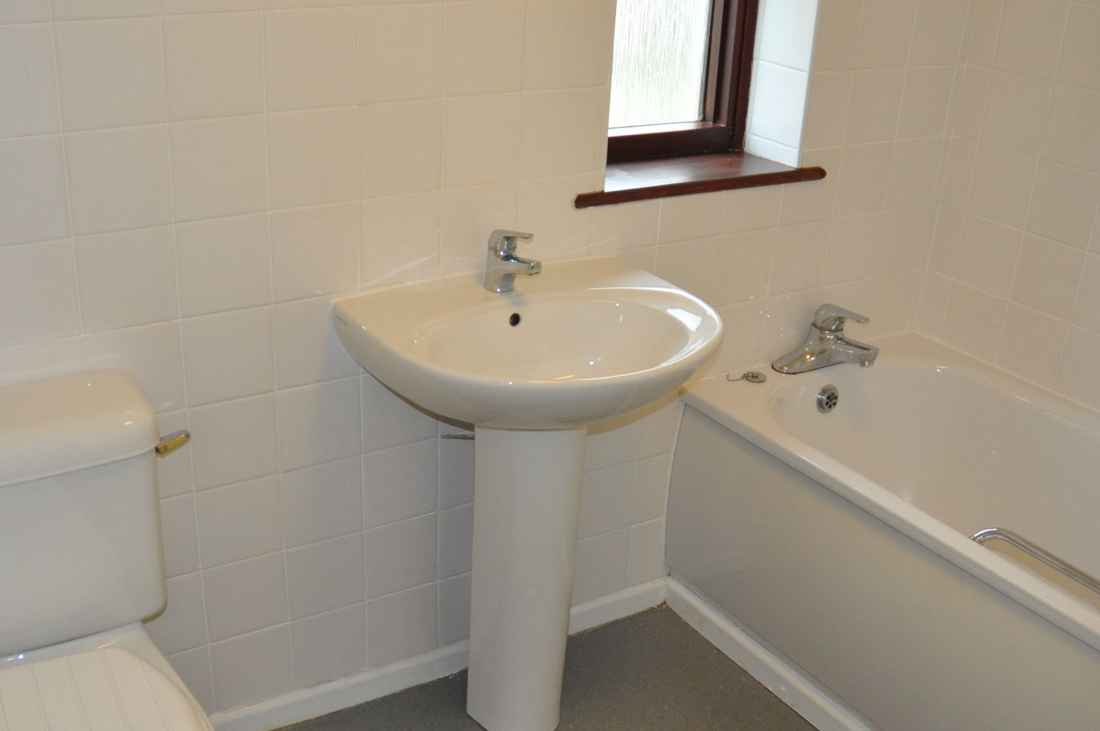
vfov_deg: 34.1
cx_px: 457
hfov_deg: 49.4
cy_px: 419
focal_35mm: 39
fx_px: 1190
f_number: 3.5
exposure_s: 1/80
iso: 800
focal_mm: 18
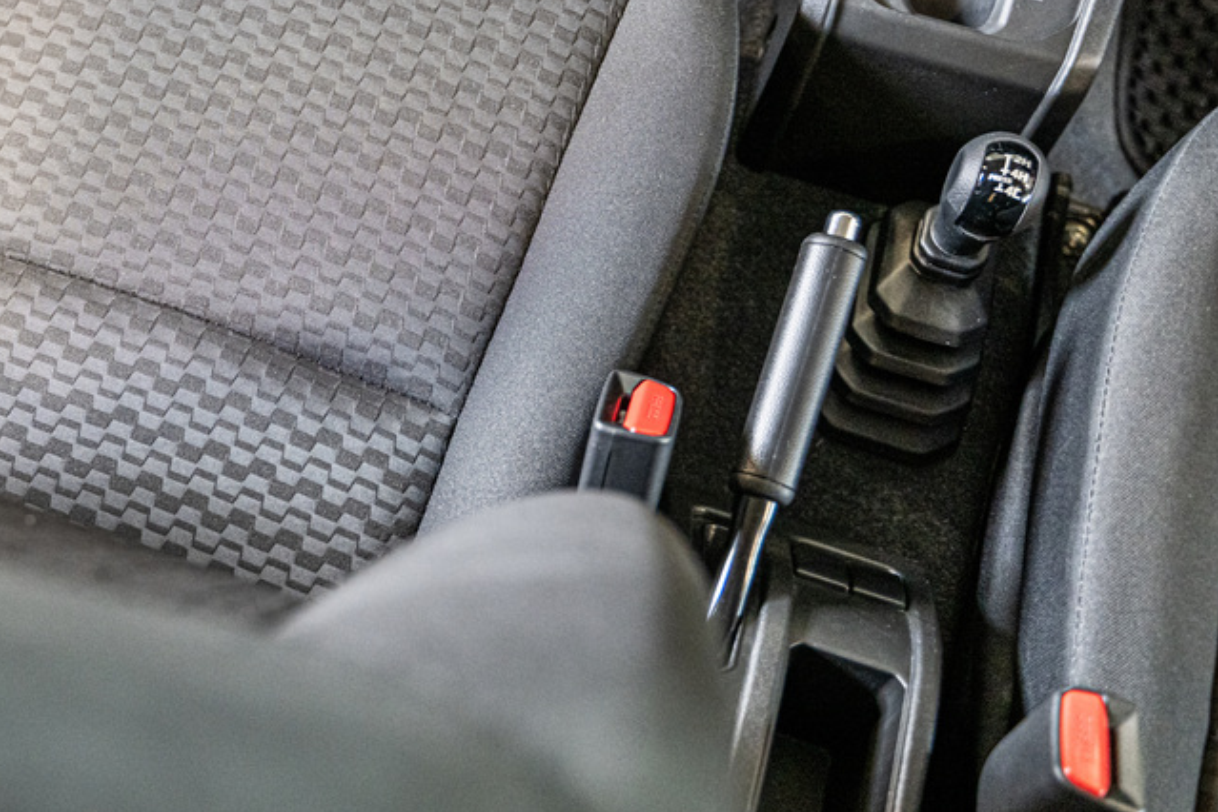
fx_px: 1624
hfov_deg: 39.8
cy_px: 295
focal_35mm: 48
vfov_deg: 28.0
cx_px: 279
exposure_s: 1/125
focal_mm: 30
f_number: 2.8
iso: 1600
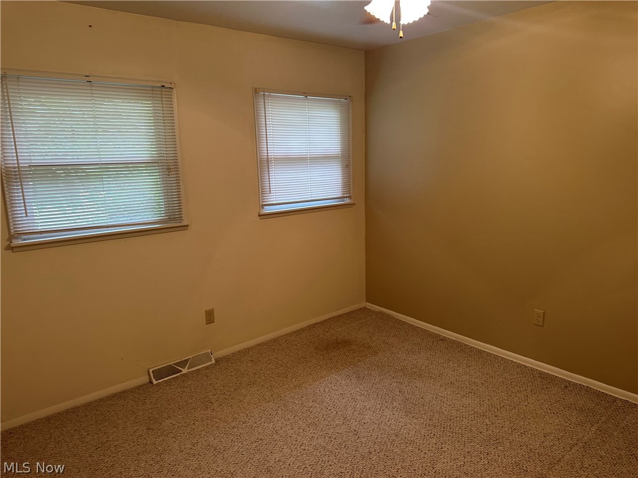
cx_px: 319
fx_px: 442
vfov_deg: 56.8
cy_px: 239
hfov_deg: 71.6
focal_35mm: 24
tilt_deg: -9.1
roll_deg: +0.7
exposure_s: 1/60
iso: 250
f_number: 1.78
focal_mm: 6.86
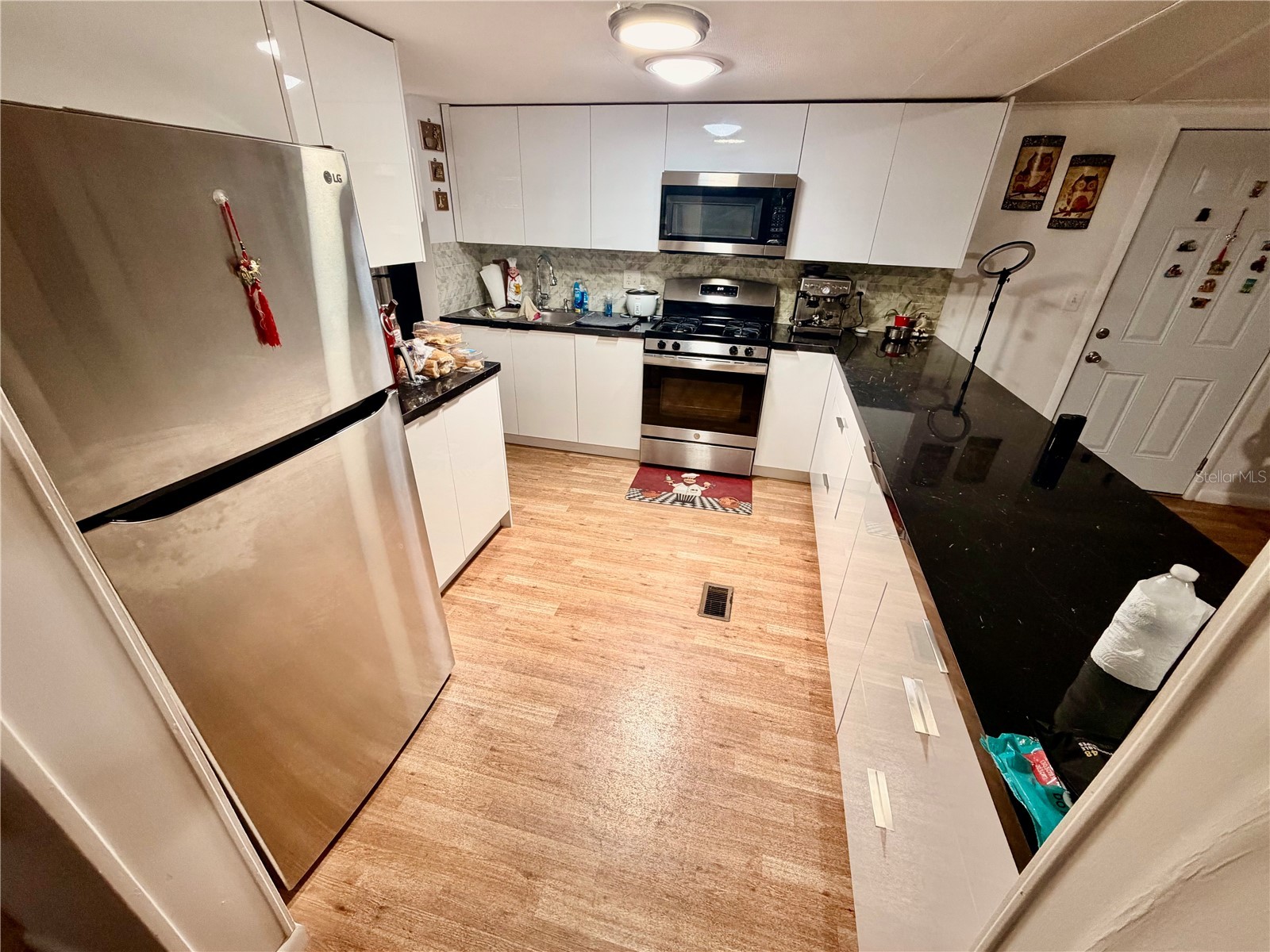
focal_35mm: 14
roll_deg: -1.6
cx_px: 635
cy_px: 476
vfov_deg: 85.7
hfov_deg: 102.1
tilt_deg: -27.1
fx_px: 514
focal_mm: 2.22
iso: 250
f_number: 2.2
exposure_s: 1/60
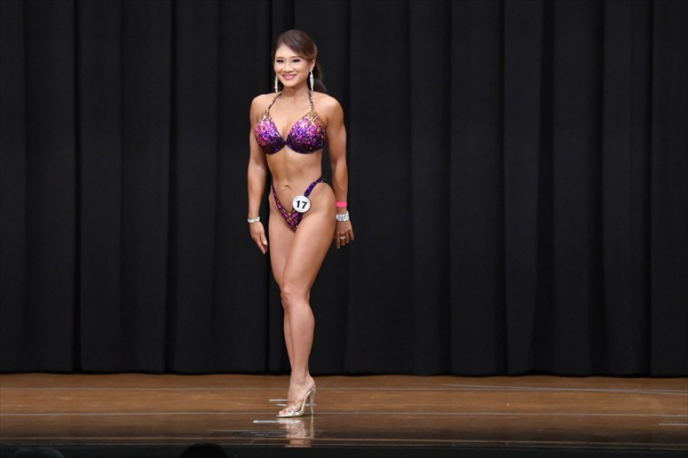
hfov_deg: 9.2
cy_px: 229
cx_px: 344
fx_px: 4298
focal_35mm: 225
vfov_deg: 6.1
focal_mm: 150
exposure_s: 1/400
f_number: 5.6
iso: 8000
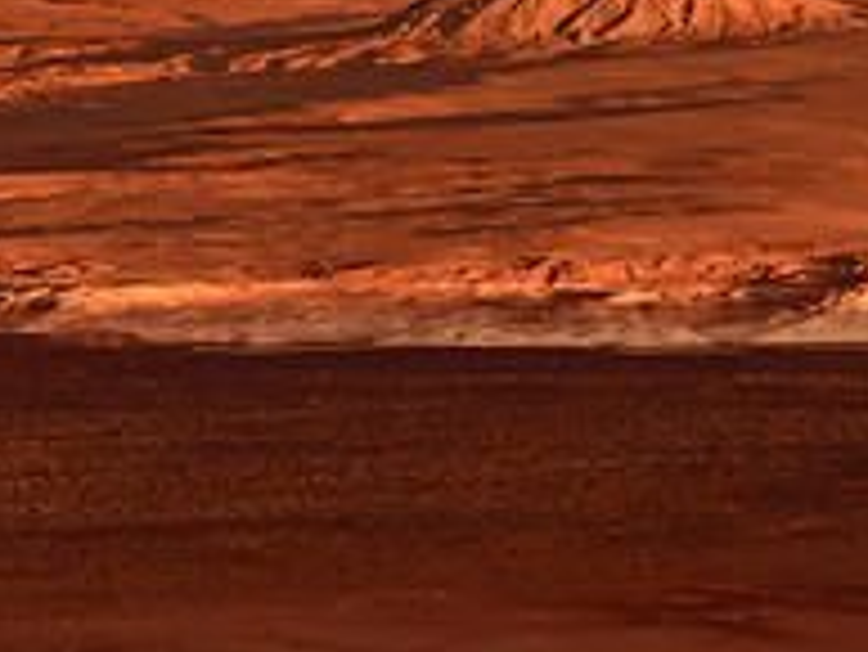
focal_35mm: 269
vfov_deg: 5.5
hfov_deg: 7.3
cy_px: 160
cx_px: -157
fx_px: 6749
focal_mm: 62
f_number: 11
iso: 640
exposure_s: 1/25
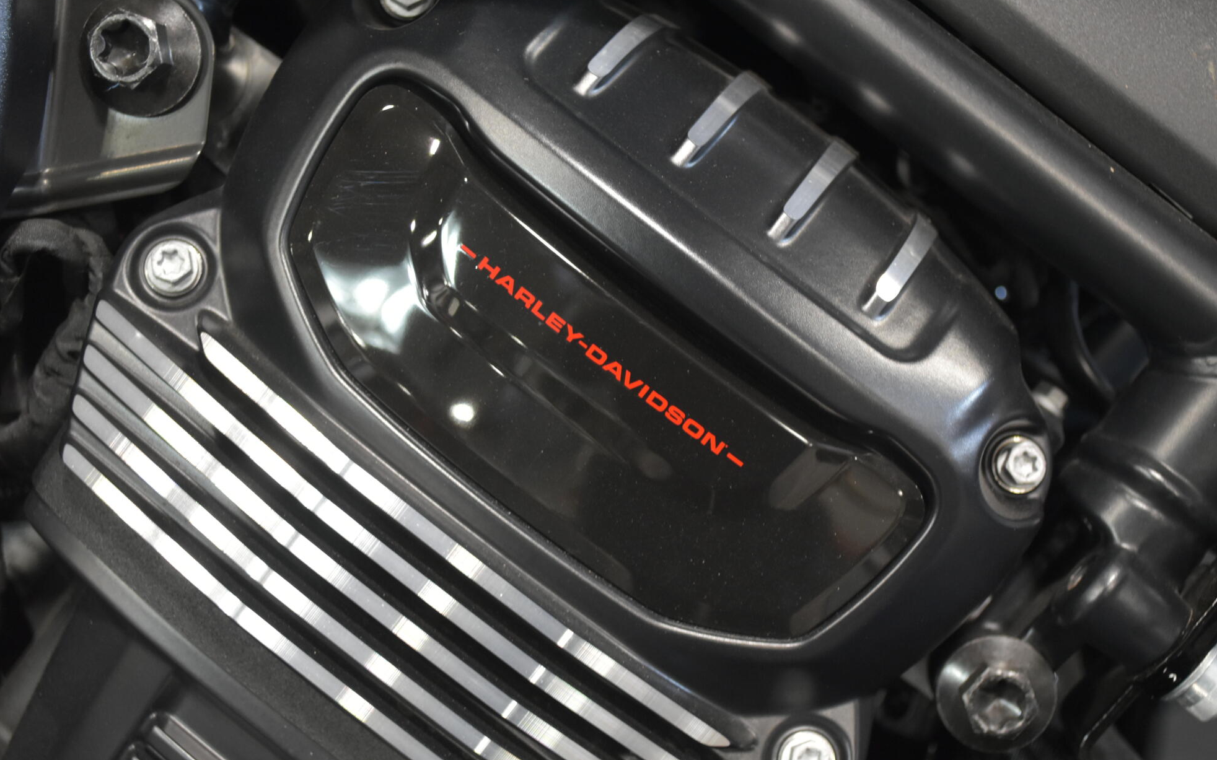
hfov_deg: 37.2
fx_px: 1808
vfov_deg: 23.7
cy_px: 404
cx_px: 617
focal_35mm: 55
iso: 1600
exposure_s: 1/15
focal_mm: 35
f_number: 5
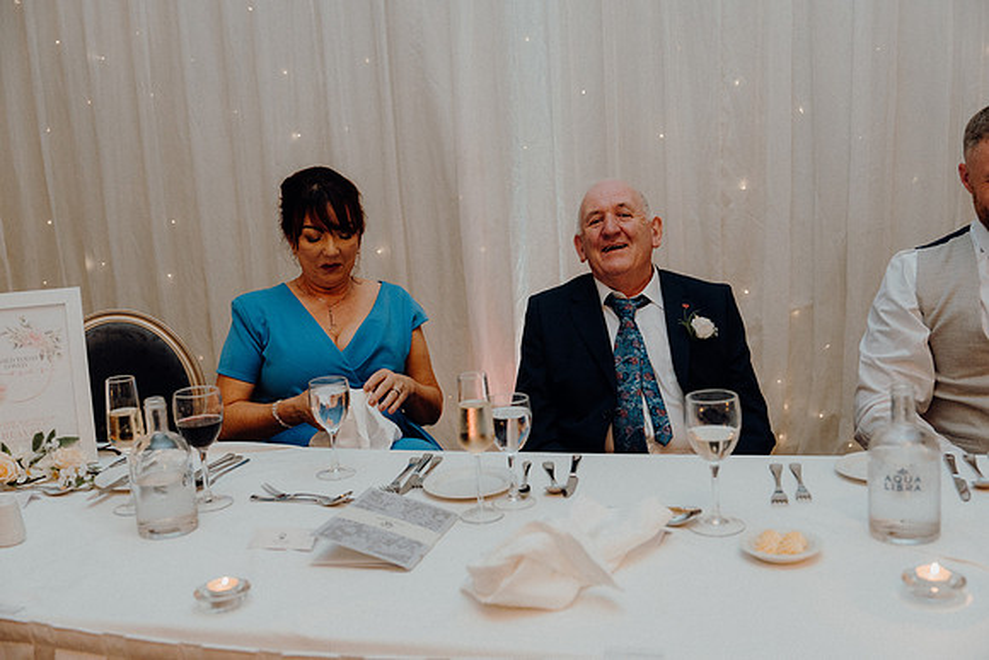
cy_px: 330
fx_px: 1017
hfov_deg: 51.9
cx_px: 494
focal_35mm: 37
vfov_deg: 36.0
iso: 2500
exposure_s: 1/160
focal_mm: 37
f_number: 3.5
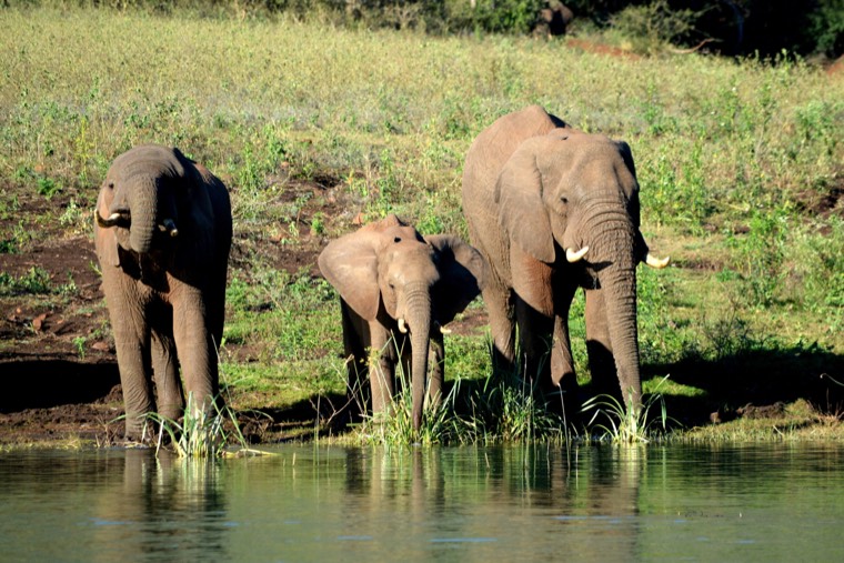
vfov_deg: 4.6
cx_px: 422
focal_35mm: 300
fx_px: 7034
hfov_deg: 6.9
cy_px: 282
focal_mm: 200
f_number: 5.6
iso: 400
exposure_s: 1/1000
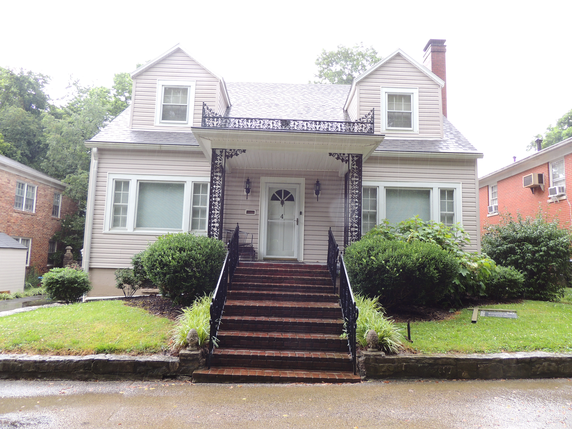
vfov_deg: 56.8
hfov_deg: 71.6
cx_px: 286
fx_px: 397
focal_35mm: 24
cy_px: 214
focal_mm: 4.3
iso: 110
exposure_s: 1/30
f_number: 3
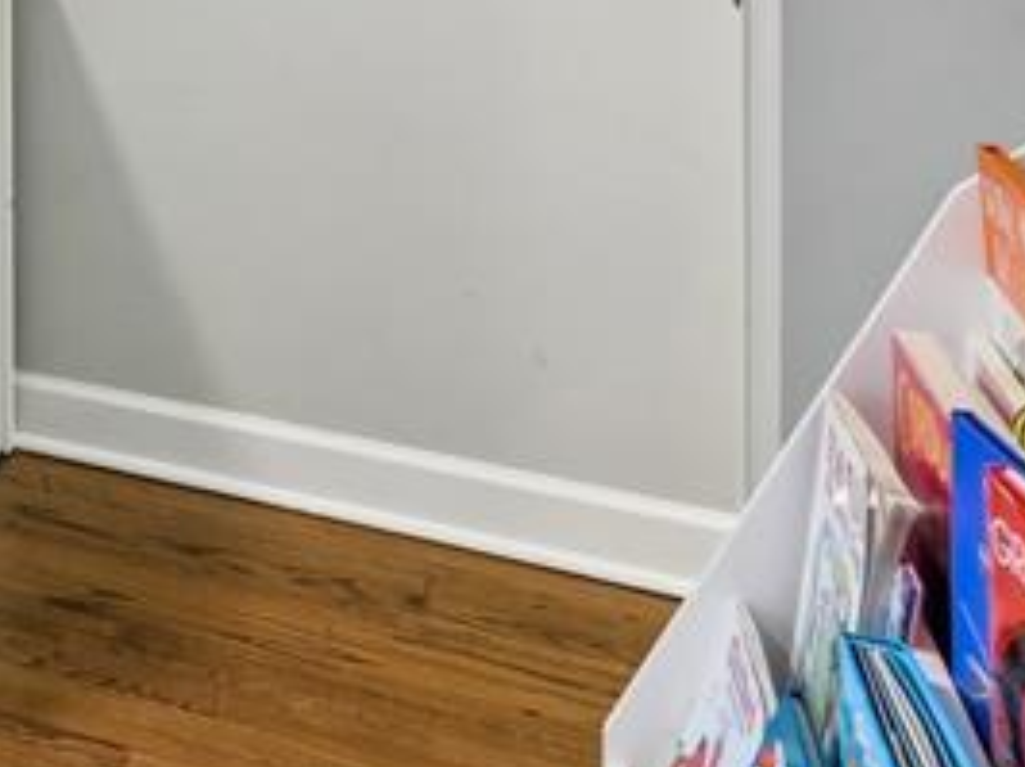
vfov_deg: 20.4
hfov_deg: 21.1
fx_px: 1864
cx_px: -809
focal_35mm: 63
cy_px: -331
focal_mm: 17
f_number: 9
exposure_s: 1/6
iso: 400
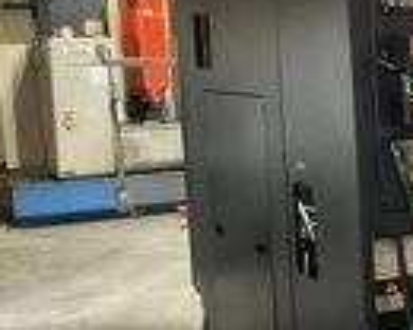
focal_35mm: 87
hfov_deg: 19.6
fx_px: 1063
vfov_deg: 17.7
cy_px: 149
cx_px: 585
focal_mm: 3
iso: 500
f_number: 1.8
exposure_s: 1/30
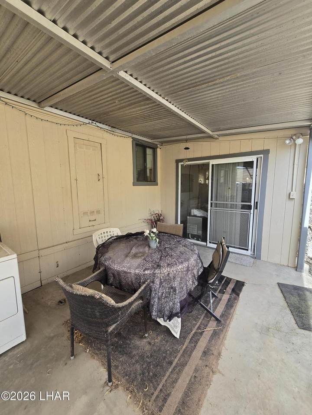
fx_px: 156
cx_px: 156
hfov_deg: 89.9
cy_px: 208
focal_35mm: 13
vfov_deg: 106.2
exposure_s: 1/172
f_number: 2.2
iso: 50
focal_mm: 2.2
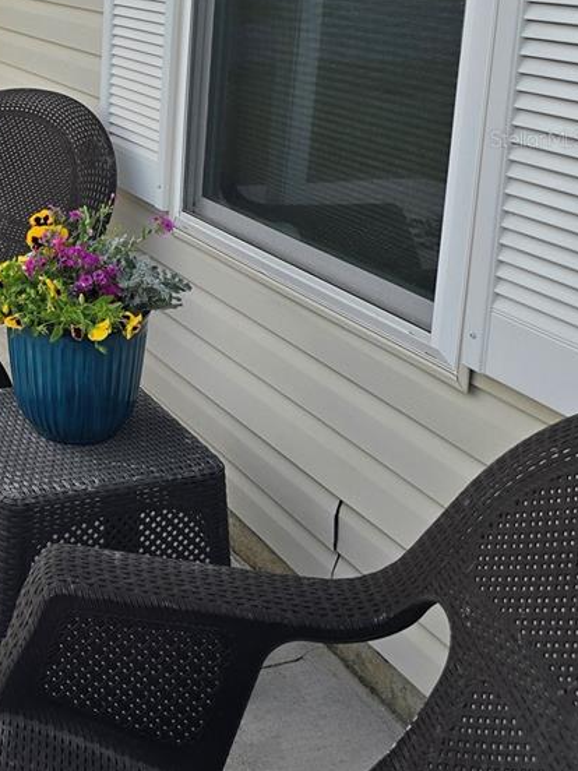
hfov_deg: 27.0
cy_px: 138
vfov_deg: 36.7
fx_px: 1113
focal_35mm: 50
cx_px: -39
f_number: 1.7
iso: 12
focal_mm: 6.3
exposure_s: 1/180
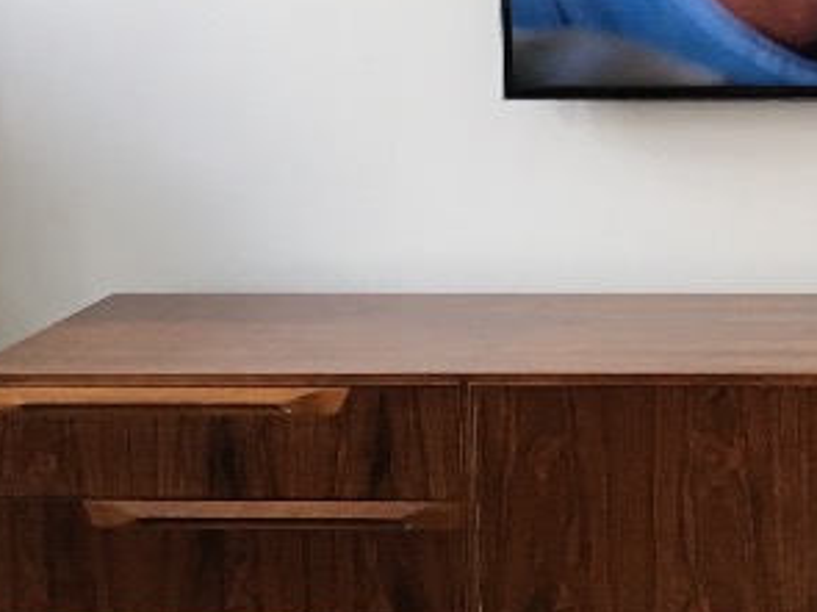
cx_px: 1022
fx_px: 2784
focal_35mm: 118
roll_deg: +1.2
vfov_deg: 12.4
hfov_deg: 15.9
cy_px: -30
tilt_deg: -5.8
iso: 50
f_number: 2.2
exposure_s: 1/33
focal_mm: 4.15
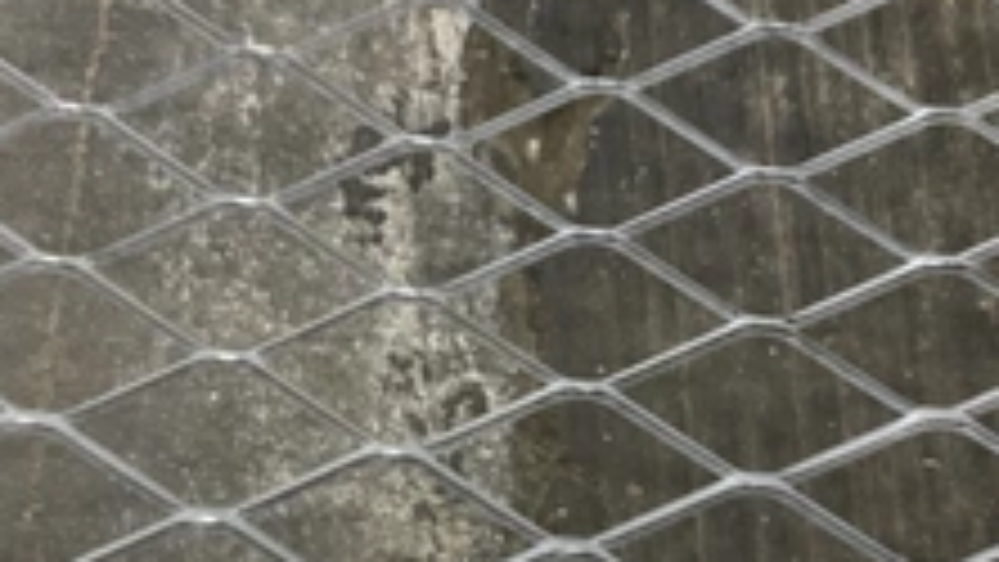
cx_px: 518
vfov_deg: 20.7
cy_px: 508
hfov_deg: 36.6
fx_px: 1510
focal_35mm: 57
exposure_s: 1/40
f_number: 1.8
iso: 320
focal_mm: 3
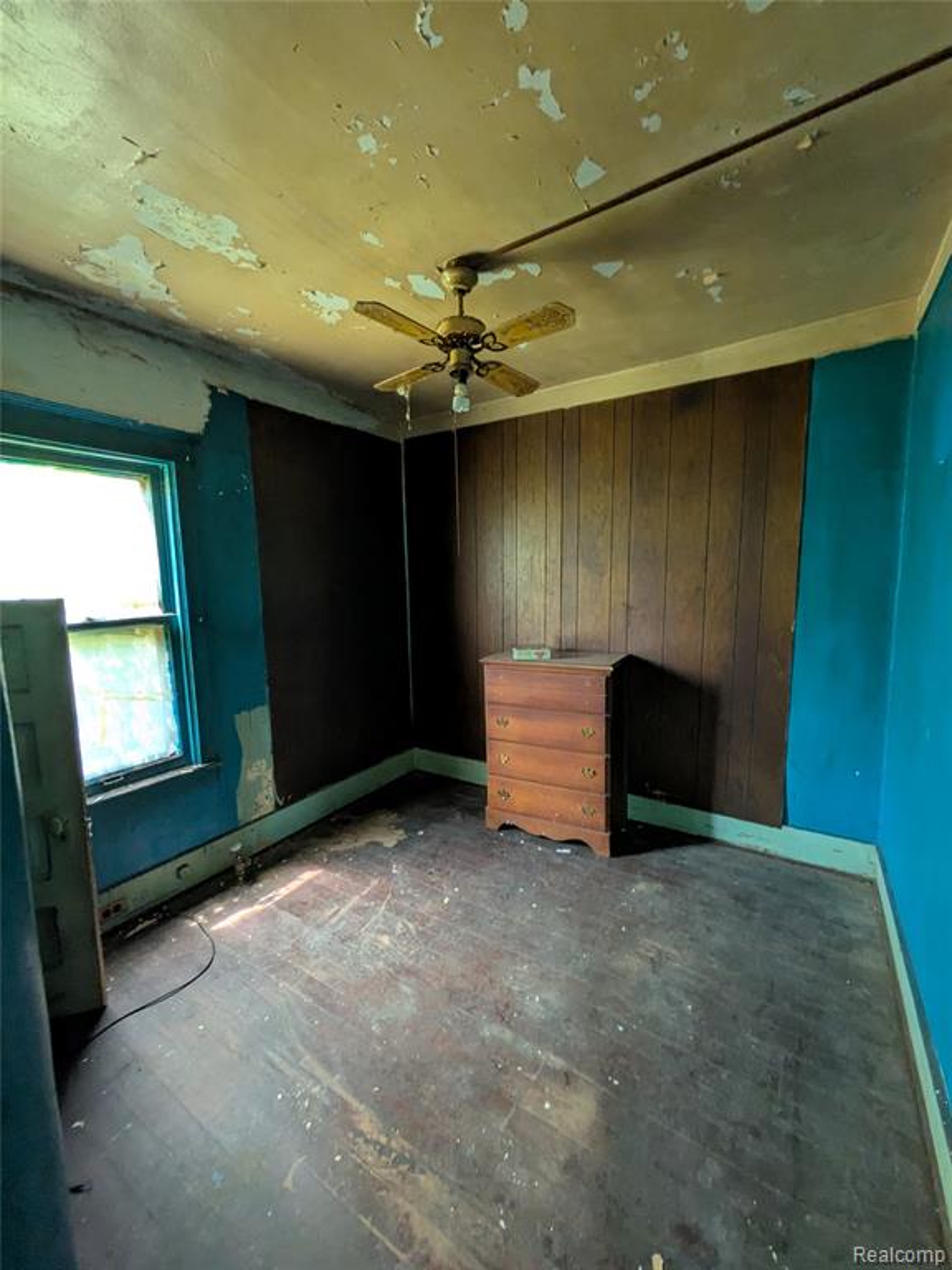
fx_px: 513
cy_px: 635
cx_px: 476
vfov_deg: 102.1
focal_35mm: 14
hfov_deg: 85.7
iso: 131
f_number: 2.2
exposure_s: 1/30
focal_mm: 1.83
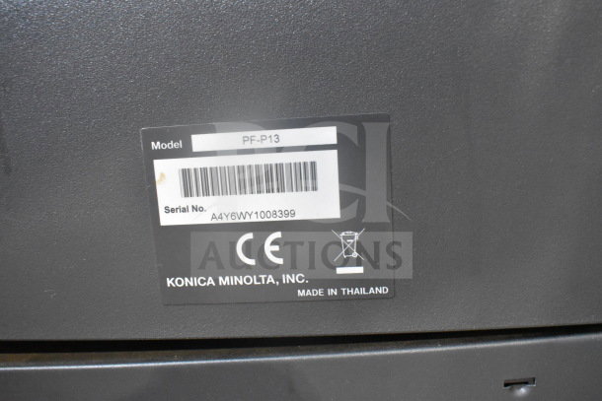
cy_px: 200
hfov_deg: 59.5
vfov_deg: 41.7
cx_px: 301
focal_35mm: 32
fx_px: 527
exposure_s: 1/125
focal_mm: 21
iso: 6400
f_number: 5.6
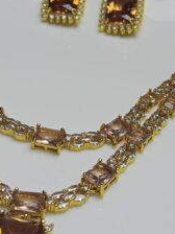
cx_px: 70
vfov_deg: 28.1
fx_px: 465
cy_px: 93
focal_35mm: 69
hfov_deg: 21.3
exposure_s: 1/167
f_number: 1.8
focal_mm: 3.98
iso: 50
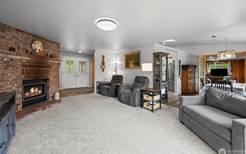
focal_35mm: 15
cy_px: 72
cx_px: 126
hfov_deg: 101.4
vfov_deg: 74.7
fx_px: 101
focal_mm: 14
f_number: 8
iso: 200
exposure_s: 1/1.67
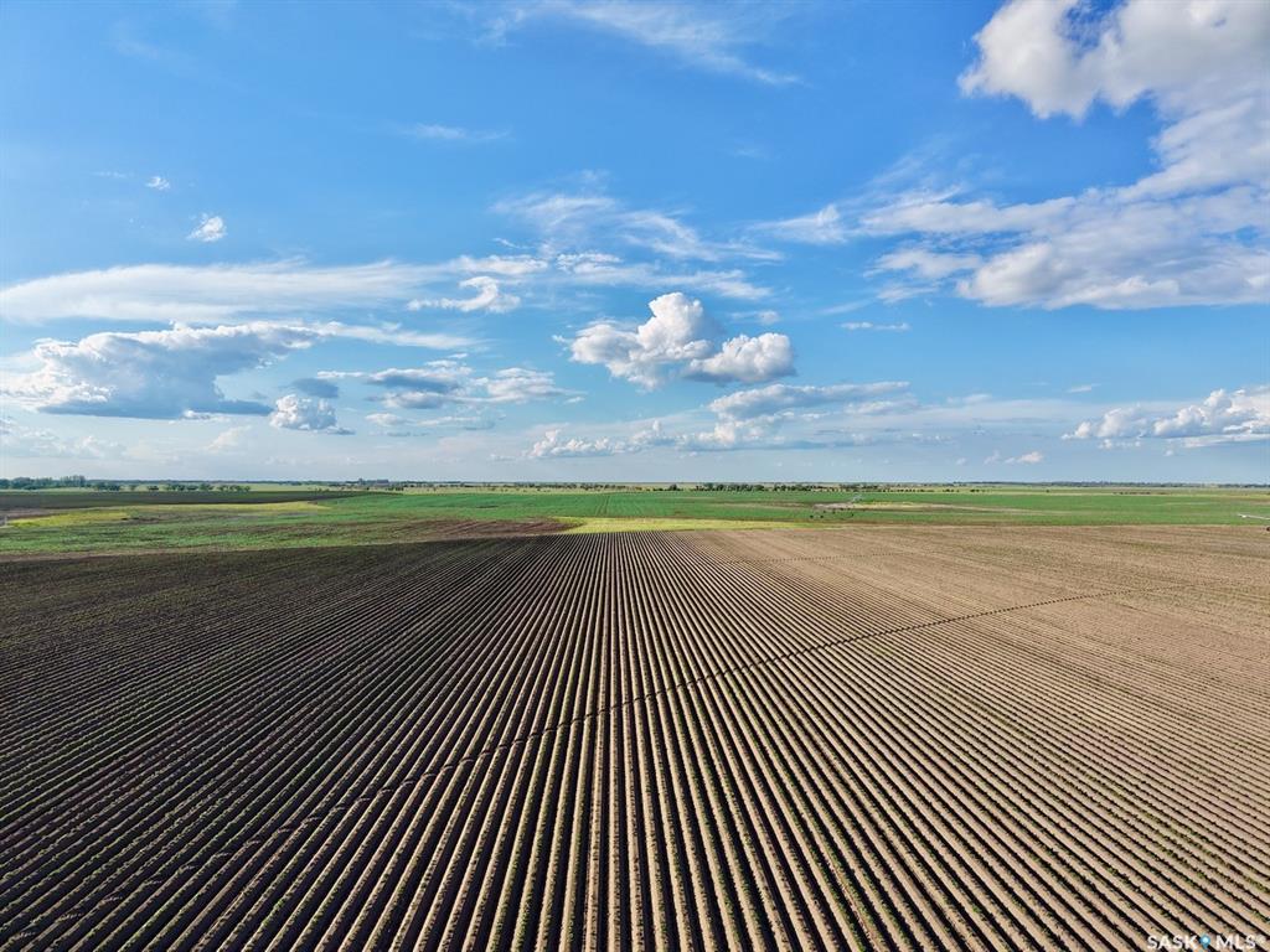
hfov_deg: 71.6
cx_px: 635
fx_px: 881
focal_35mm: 24
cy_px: 476
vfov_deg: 56.8
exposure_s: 1/4000
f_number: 1.8
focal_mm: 8.67
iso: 200
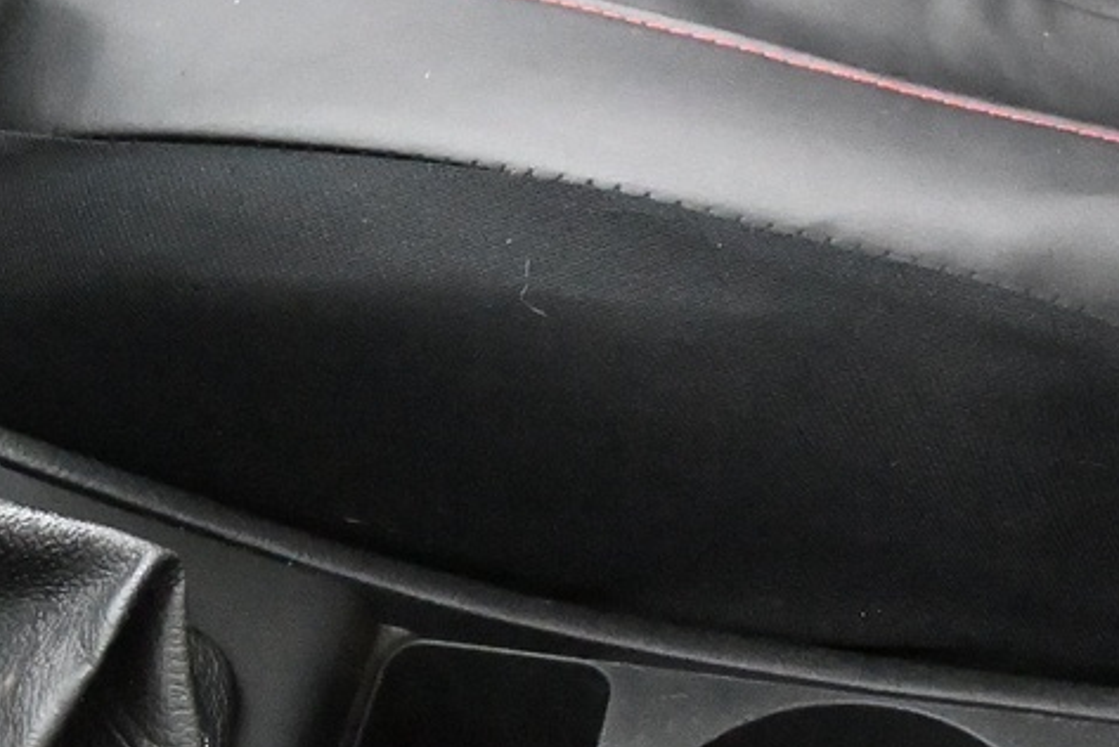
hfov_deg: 13.1
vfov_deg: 8.8
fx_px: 4869
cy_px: 619
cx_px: 435
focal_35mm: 157
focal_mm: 30.5
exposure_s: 1/50
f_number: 4.8
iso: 12800
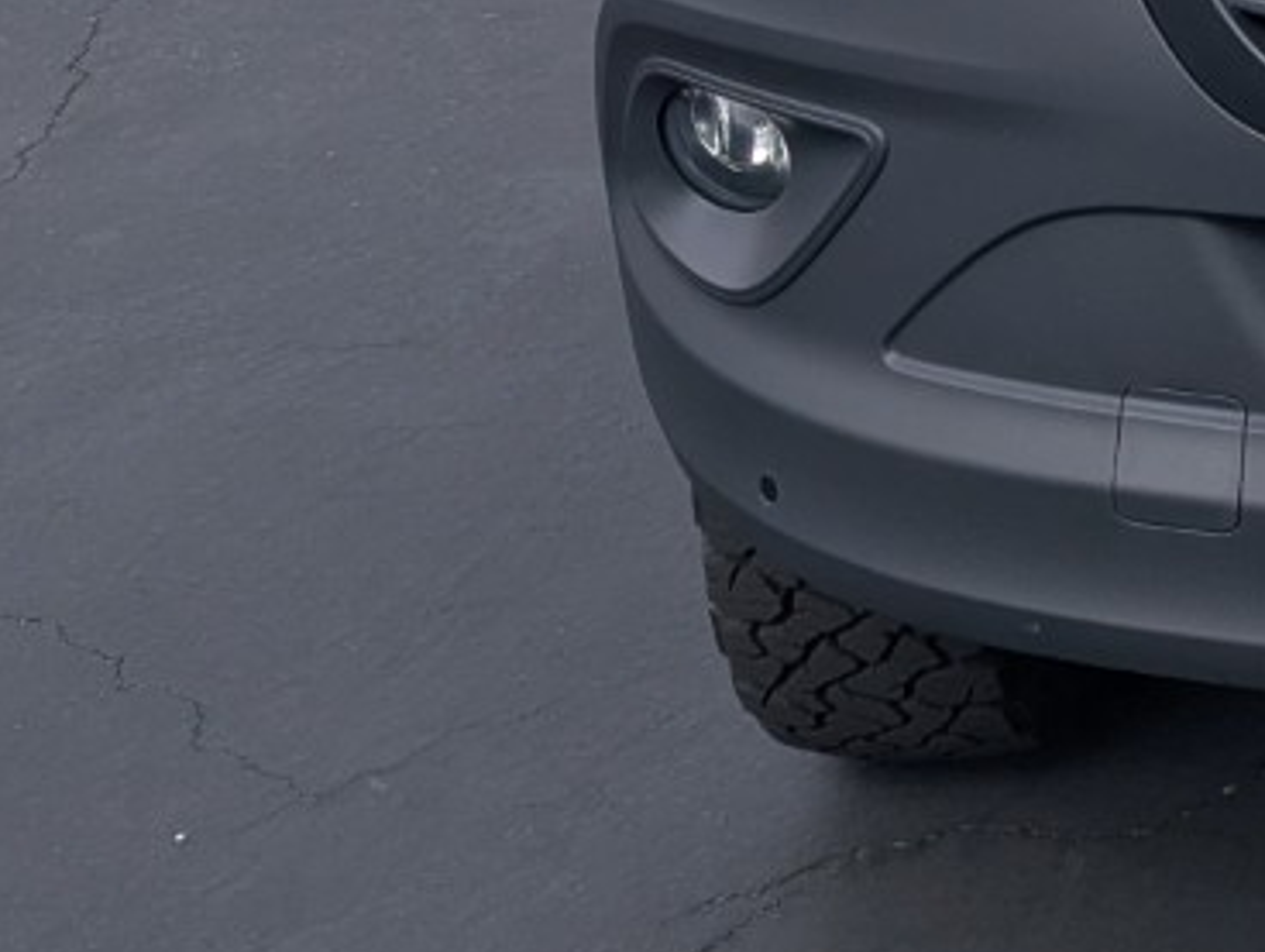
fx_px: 3330
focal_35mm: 91
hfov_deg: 18.6
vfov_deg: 14.3
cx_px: 1971
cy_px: -766
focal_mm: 6.81
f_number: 1.85
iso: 48
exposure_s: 1/1984
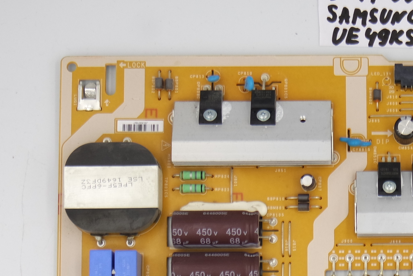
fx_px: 1296
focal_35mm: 113
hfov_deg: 17.7
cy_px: 298
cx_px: 400
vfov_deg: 11.9
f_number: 4.5
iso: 160
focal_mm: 17
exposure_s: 1/125
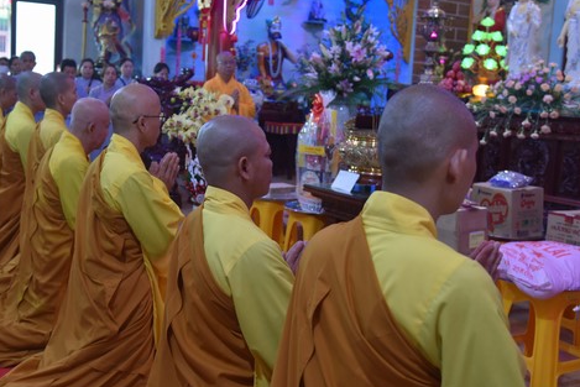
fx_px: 693
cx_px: 273
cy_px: 153
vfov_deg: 31.1
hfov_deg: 45.4
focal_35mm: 43
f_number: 4
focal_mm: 31
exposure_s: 1/60
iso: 1100
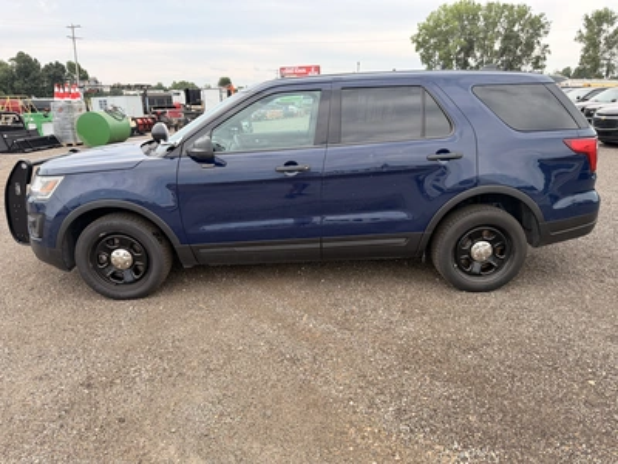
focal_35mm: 24
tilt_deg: -14.0
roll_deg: +1.9
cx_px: 309
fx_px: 428
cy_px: 232
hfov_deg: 71.6
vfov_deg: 56.8
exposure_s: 1/1553
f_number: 1.78
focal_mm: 6.76
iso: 100
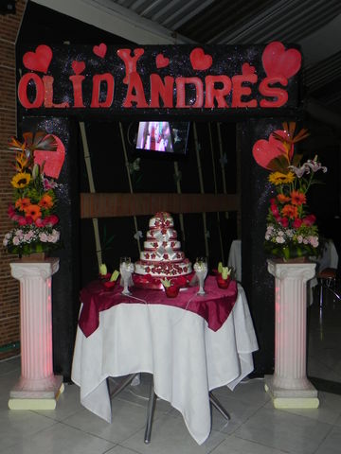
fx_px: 486
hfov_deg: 38.7
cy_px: 227
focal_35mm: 37
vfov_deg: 50.1
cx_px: 170
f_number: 3.2
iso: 200
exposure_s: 1/30
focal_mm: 6.6
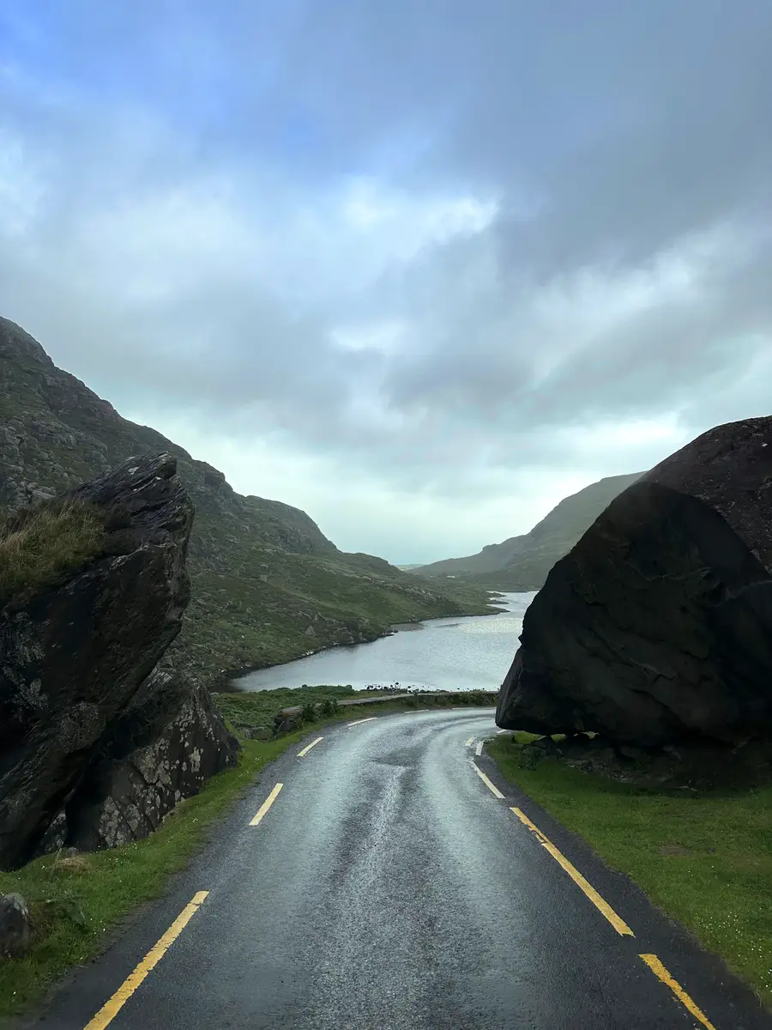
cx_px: 386
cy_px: 515
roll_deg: -1.2
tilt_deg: +4.3
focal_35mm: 24
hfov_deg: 56.8
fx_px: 714
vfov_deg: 71.6
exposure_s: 1/2410
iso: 80
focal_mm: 6.86
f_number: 1.78
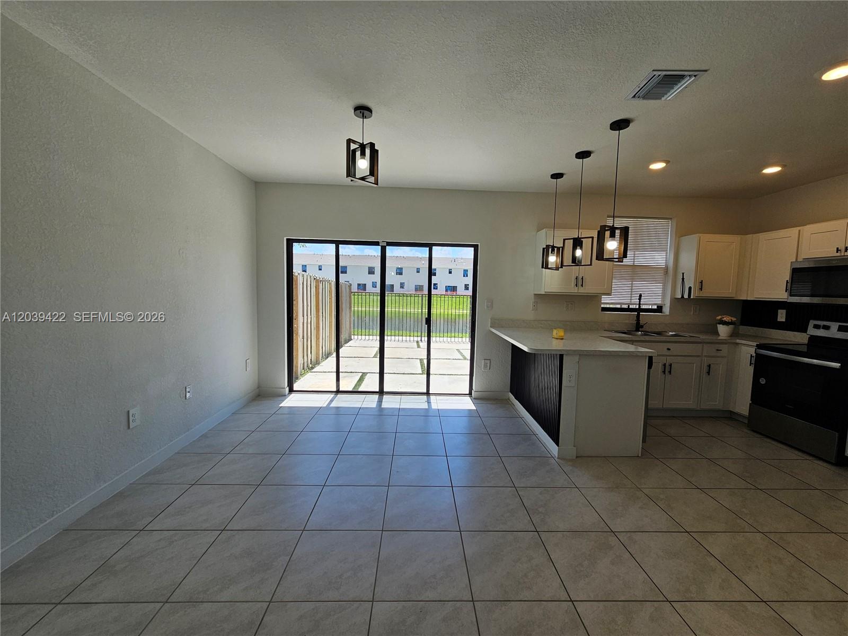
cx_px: 424
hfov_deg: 106.2
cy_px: 318
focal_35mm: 13
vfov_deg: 89.9
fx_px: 318
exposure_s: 1/324
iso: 50
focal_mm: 2.2
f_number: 2.2
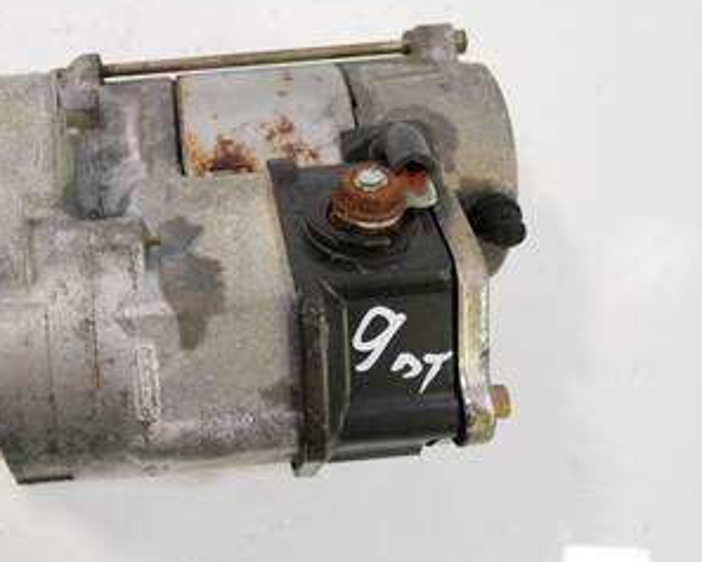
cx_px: 180
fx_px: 852
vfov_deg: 36.5
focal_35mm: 41
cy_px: 246
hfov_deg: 43.4
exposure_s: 1/125
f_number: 3.5
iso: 1000
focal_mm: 13
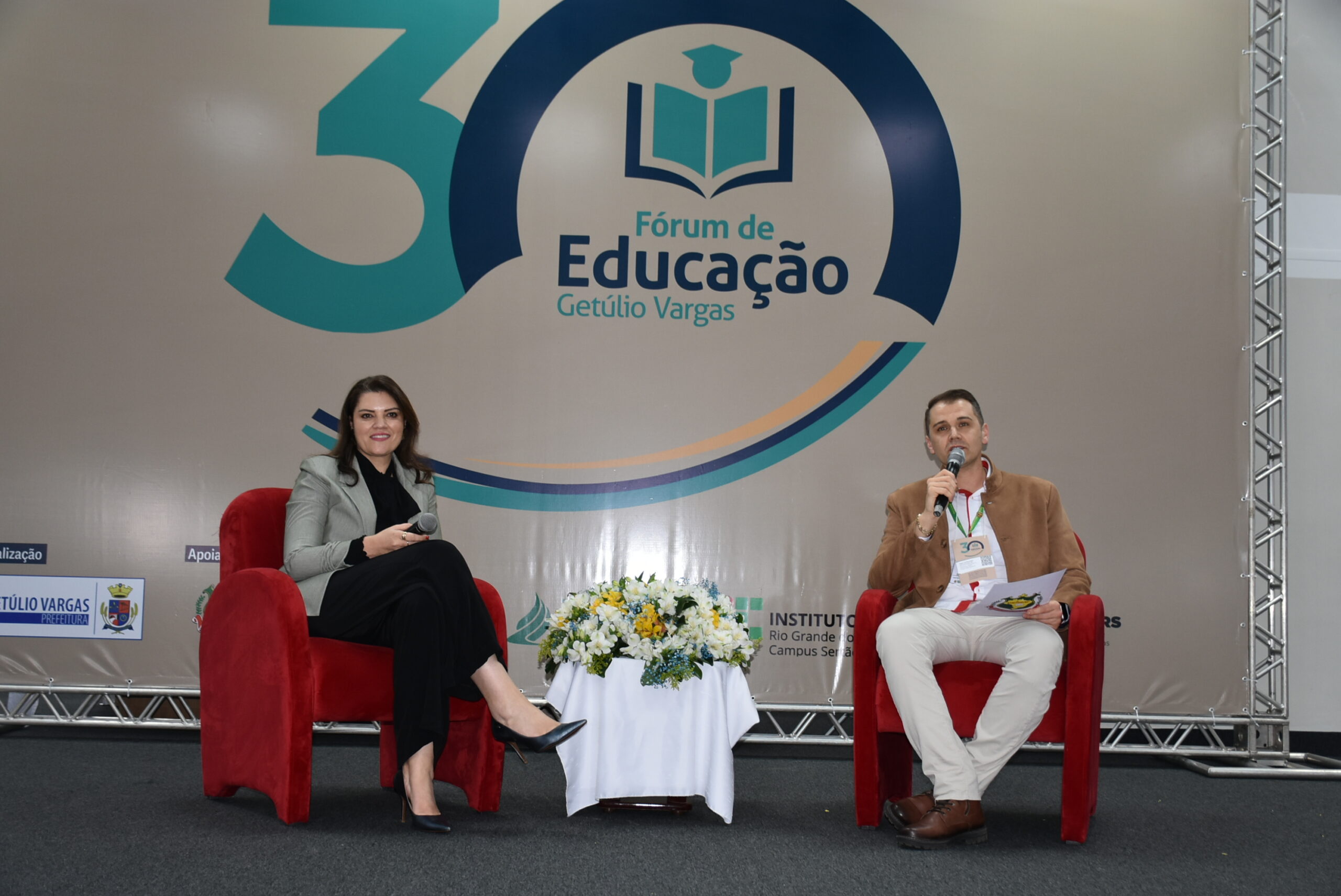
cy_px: 448
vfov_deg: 33.1
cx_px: 670
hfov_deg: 47.9
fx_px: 1510
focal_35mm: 40
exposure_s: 1/60
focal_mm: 27
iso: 400
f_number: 4
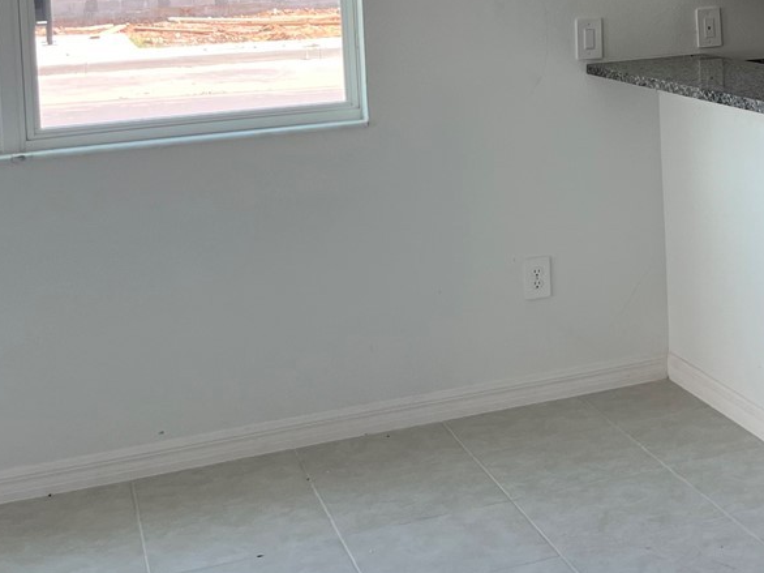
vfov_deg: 20.0
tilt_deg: -1.1
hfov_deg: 25.3
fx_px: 1566
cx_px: 859
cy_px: -8
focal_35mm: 71
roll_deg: +2.7
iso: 50
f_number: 1.6
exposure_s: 1/188
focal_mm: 5.1
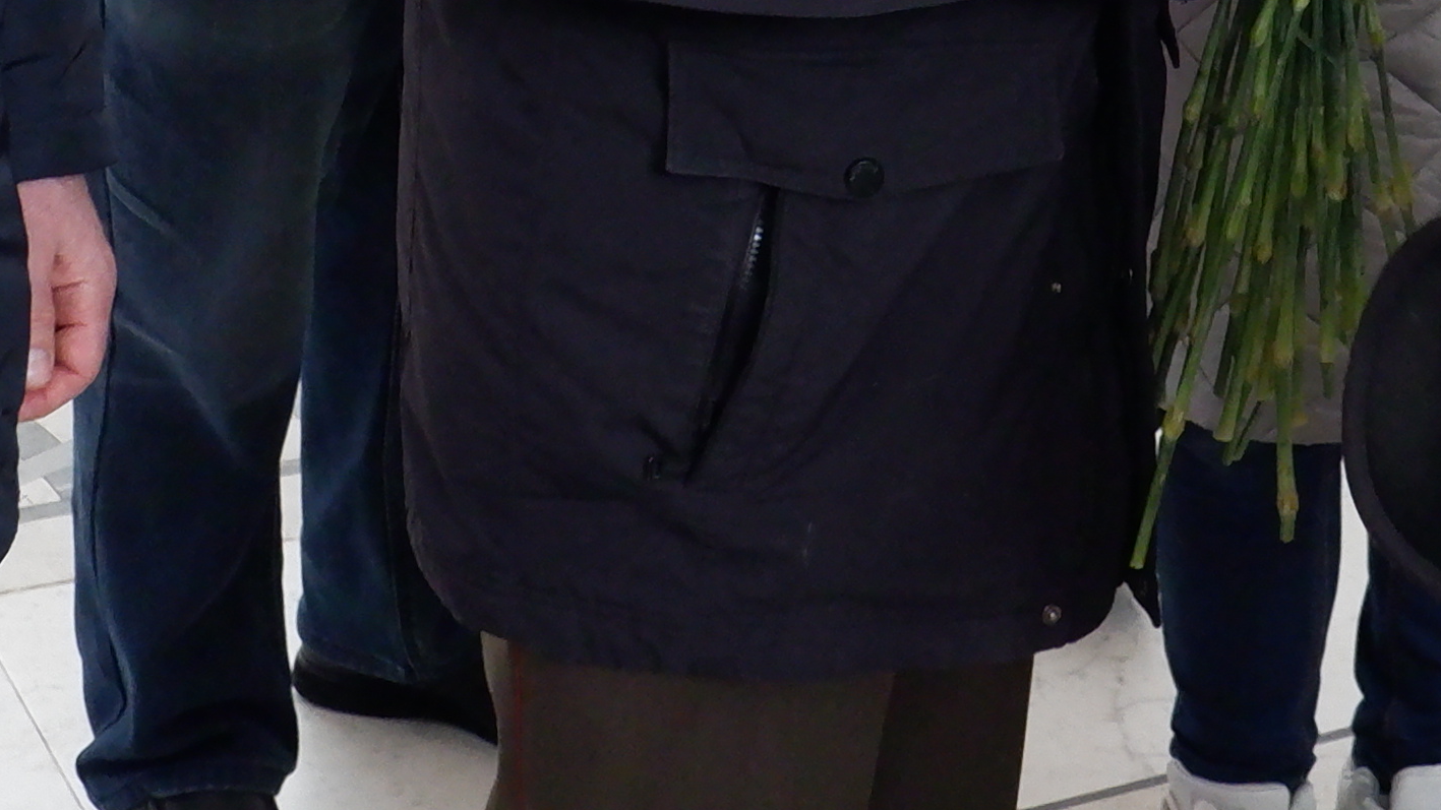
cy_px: -682
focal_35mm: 102
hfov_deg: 20.8
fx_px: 3897
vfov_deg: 11.0
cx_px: 1015
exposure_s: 1/140
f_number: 3.5
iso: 2000
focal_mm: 15
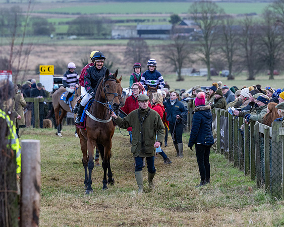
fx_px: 2130
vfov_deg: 6.1
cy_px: 114
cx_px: 121
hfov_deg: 7.6
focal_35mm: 254
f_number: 4
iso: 800
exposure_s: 1/400
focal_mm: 150
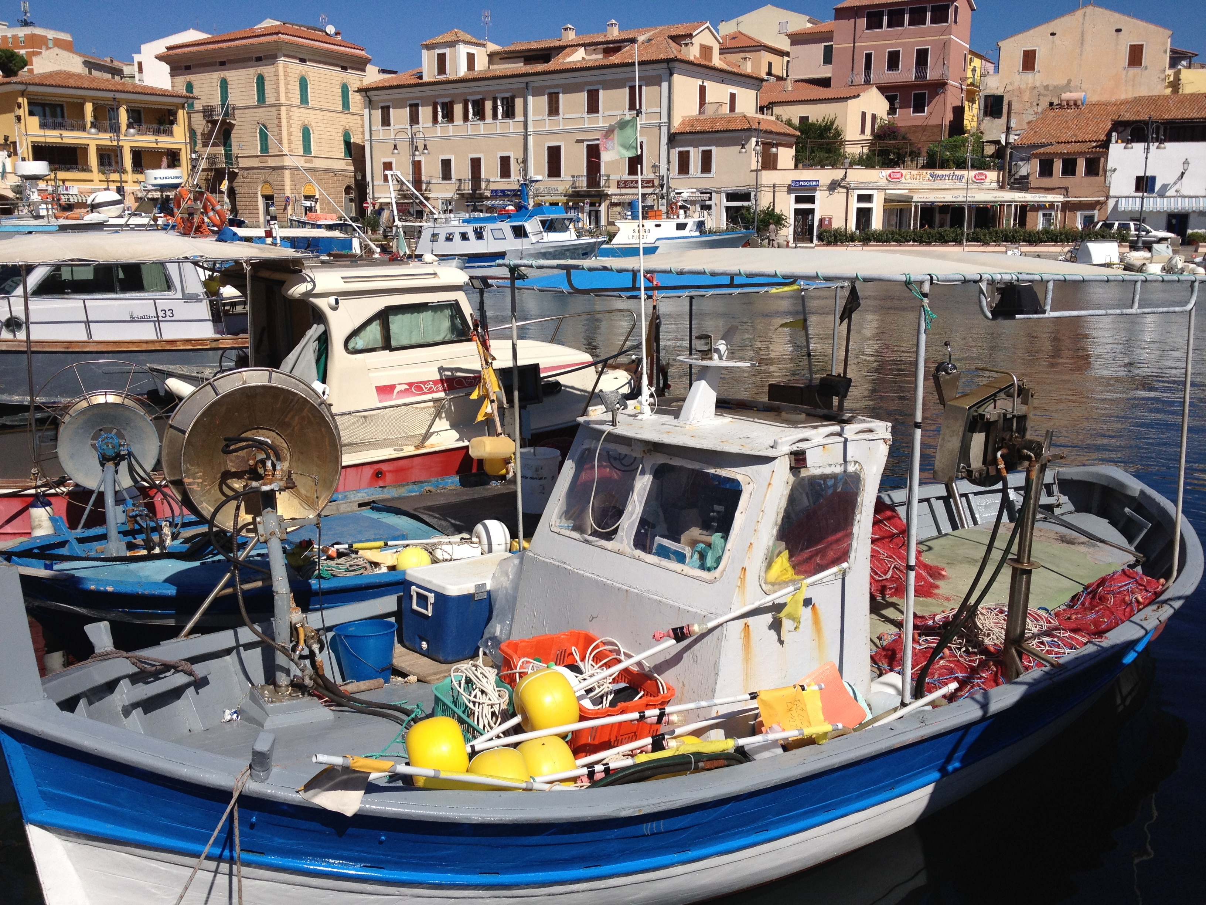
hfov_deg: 52.6
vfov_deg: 40.7
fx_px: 1219
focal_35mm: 35
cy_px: 452
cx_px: 603
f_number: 2.4
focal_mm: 4.28
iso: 64
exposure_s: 1/3247
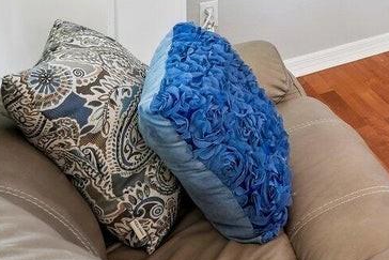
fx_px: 638
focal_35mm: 59
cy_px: -214
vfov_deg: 18.1
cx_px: 620
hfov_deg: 24.3
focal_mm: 14
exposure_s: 1/2
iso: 100
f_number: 11
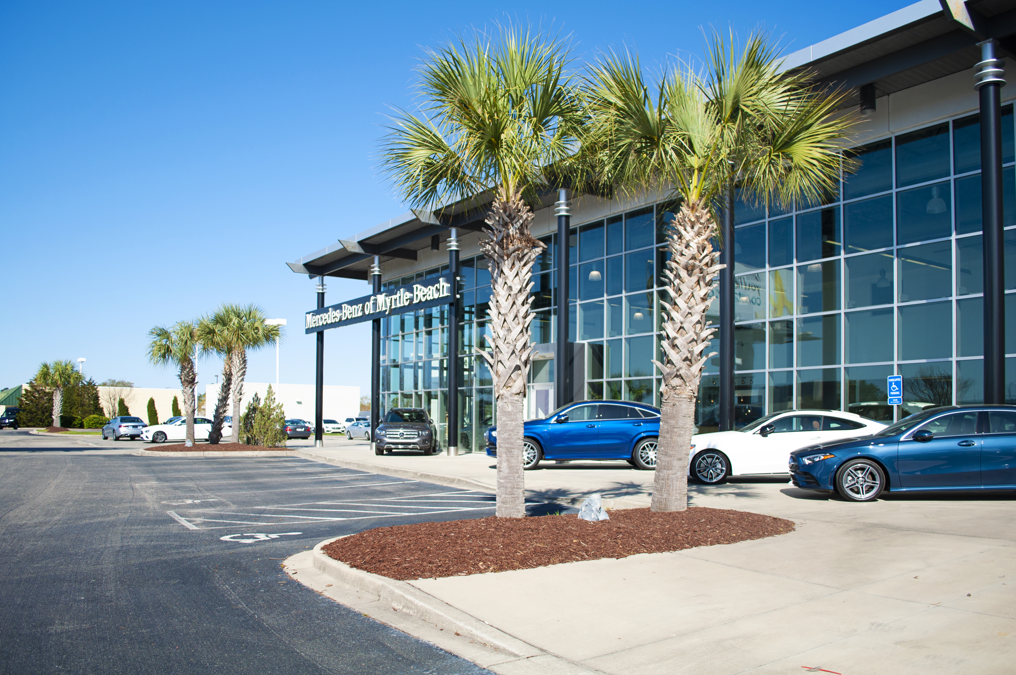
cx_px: 508
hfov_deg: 67.4
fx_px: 761
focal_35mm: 27
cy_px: 338
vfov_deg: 47.8
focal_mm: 18
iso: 200
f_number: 3.5
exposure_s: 1/1600
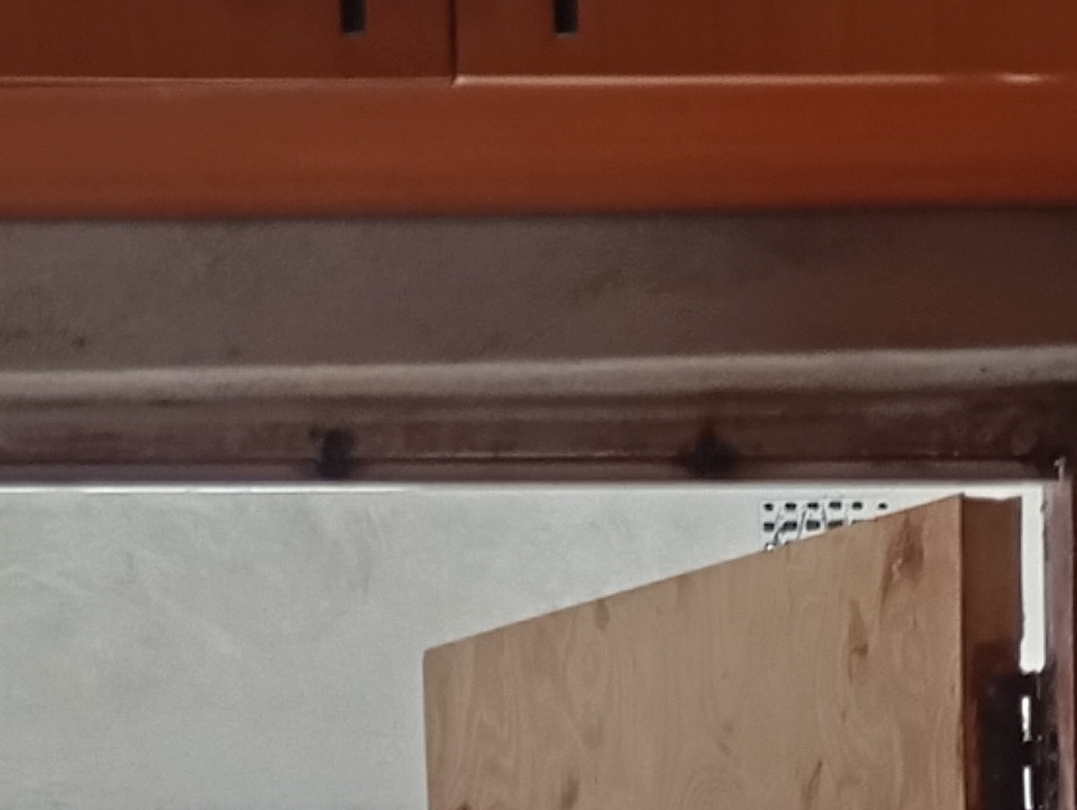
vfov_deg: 10.3
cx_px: 406
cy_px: 1483
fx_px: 4236
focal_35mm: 136
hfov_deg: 14.5
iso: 215
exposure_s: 1/50
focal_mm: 4.27
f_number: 1.8
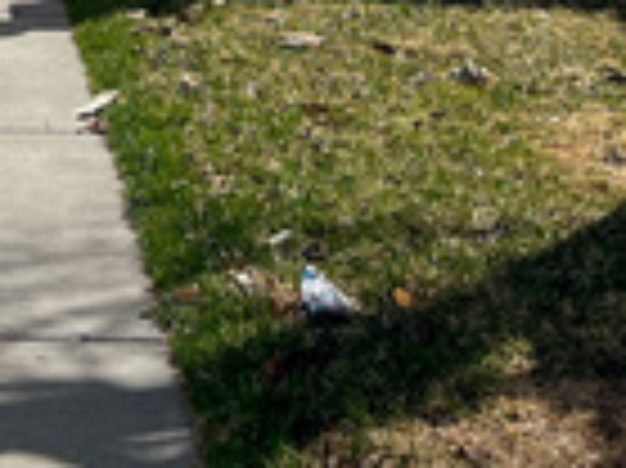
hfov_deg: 15.9
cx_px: -90
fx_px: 2168
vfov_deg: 11.4
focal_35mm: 120
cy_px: -396
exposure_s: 1/9400
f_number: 1.5
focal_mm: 5.7
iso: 50
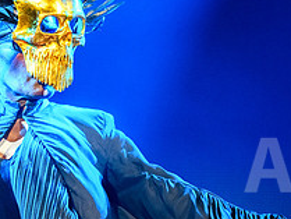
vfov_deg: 2.8
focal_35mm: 540
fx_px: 4542
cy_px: 15
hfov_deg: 3.7
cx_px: 57
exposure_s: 1/1000
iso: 3200
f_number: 3.5
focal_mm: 200
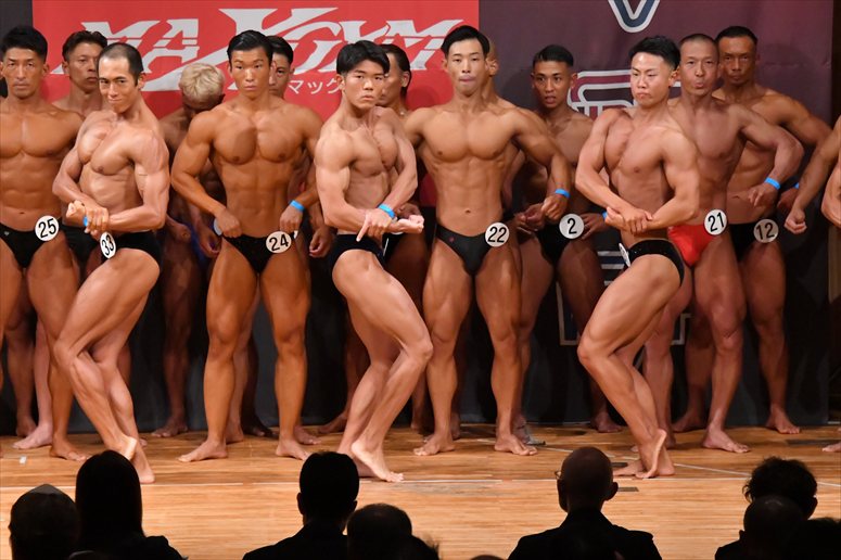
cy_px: 280
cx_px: 420
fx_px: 5954
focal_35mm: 255
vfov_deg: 5.4
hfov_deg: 8.1
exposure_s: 1/400
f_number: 5.6
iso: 10000
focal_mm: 170
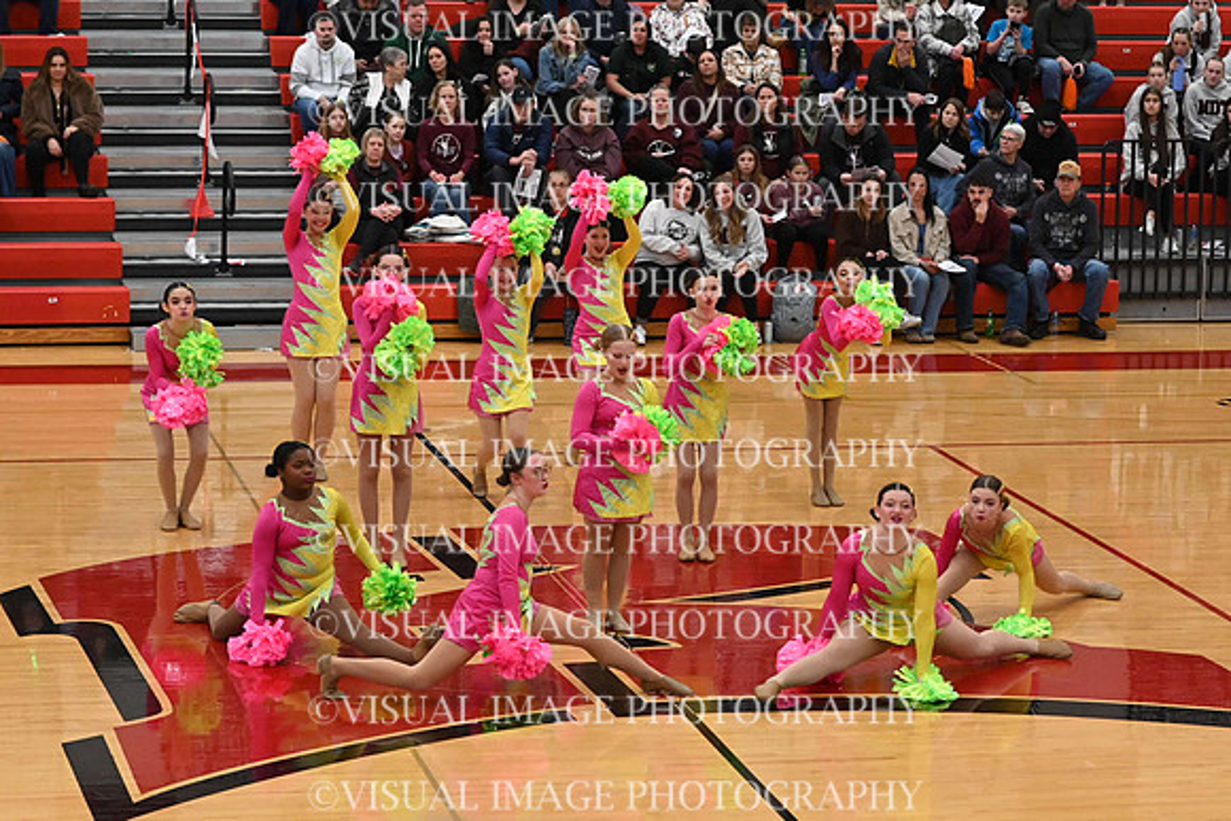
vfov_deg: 13.0
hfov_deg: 19.5
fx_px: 3591
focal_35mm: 105
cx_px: 616
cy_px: 410
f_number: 4
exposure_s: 1/400
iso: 6400
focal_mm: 70
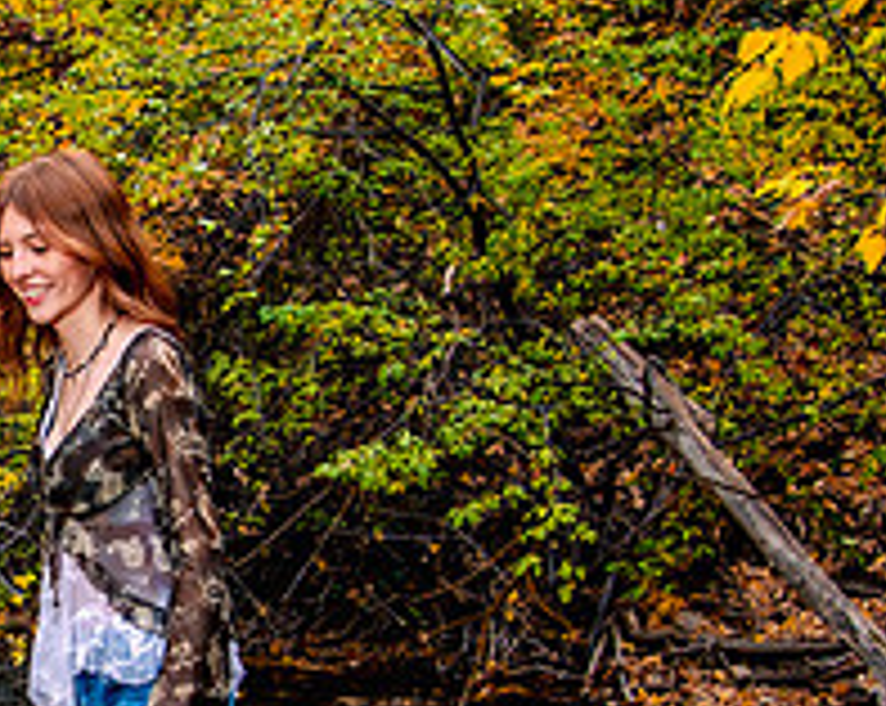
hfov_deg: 23.9
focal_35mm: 75
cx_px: -68
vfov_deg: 20.2
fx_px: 1964
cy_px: 526
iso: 1000
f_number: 4
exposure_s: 1/100
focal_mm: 24
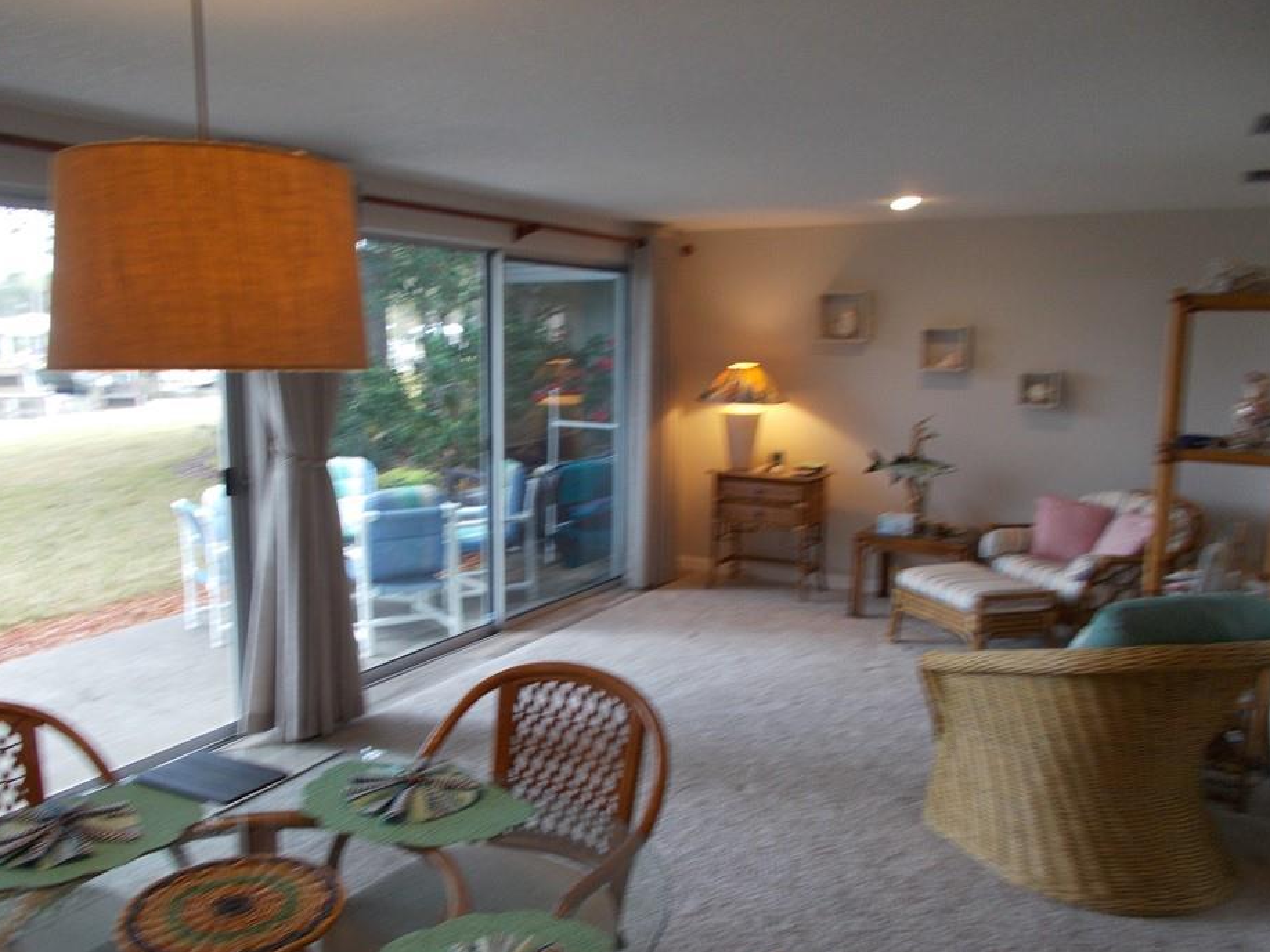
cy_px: 500
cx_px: 569
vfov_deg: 48.2
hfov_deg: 61.5
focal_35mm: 29
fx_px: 1064
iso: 140
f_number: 3.2
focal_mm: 4.6
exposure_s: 1/25
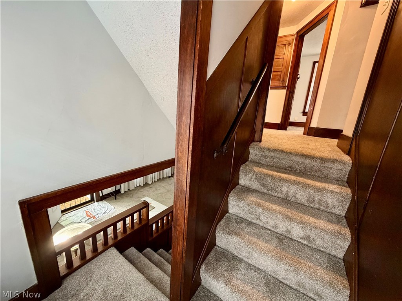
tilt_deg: -13.2
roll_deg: -4.1
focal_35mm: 14
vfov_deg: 85.7
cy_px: 150
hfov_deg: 102.1
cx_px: 201
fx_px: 163
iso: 500
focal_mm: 2.22
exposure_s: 1/60
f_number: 2.2
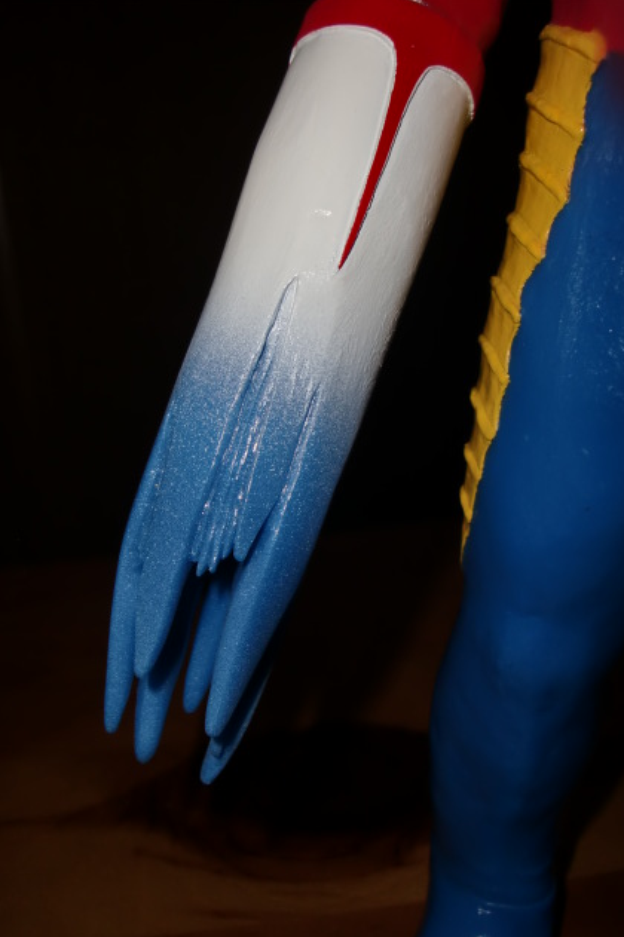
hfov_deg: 35.0
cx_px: 297
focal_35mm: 38
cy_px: 469
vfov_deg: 50.7
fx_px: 989
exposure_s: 1/30
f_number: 7.9
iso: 64
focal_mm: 6.3
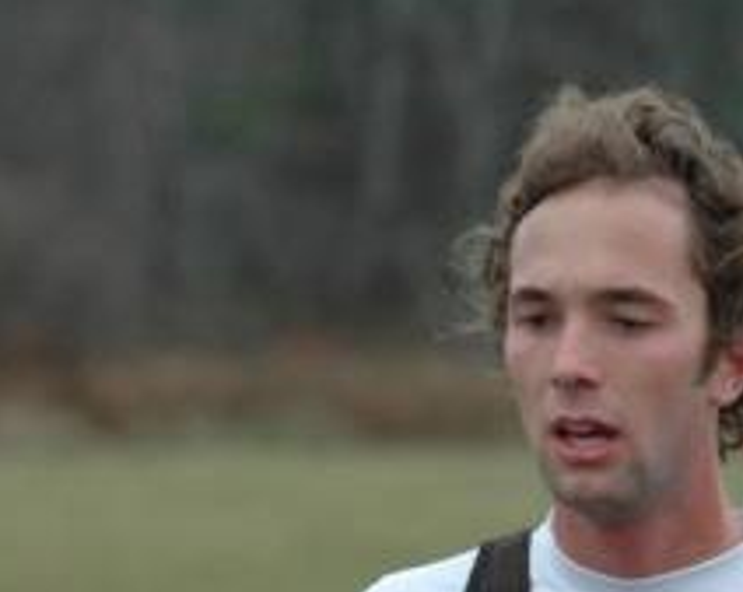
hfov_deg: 3.1
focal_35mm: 626
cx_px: 671
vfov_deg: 2.5
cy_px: 606
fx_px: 13747
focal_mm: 130
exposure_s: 1/1000
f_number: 4
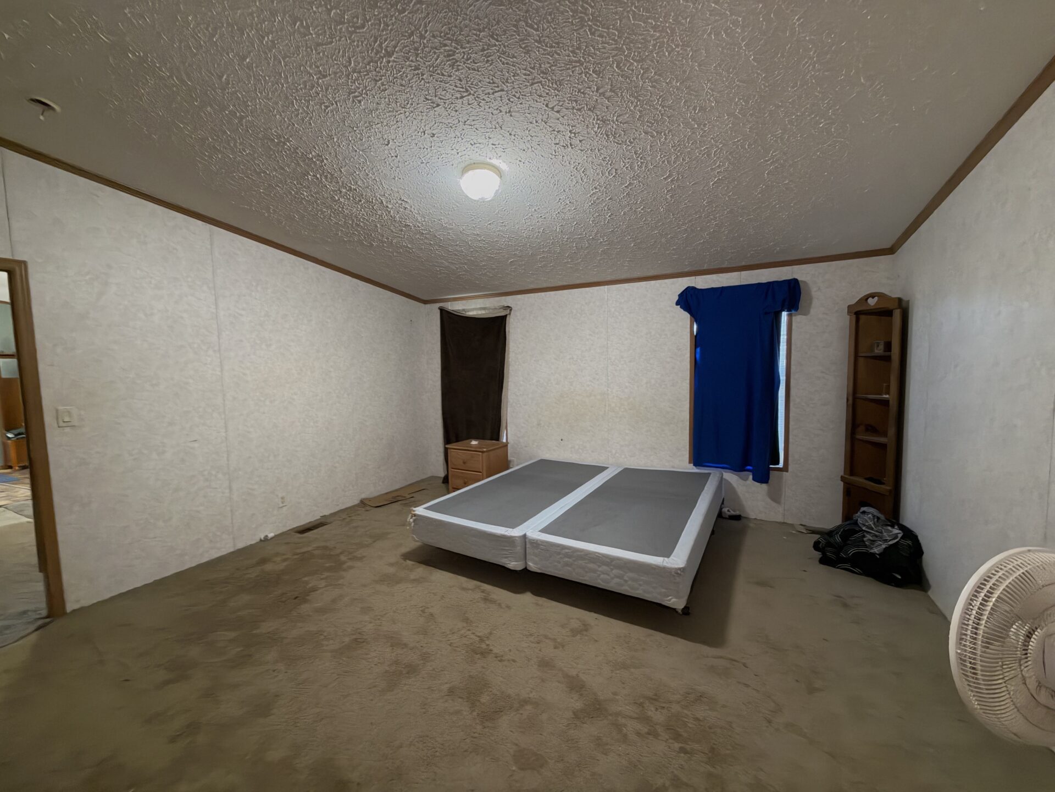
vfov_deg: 85.7
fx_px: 427
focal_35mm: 14
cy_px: 396
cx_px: 528
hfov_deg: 102.1
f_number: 2.2
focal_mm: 2.22
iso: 500
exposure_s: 1/40
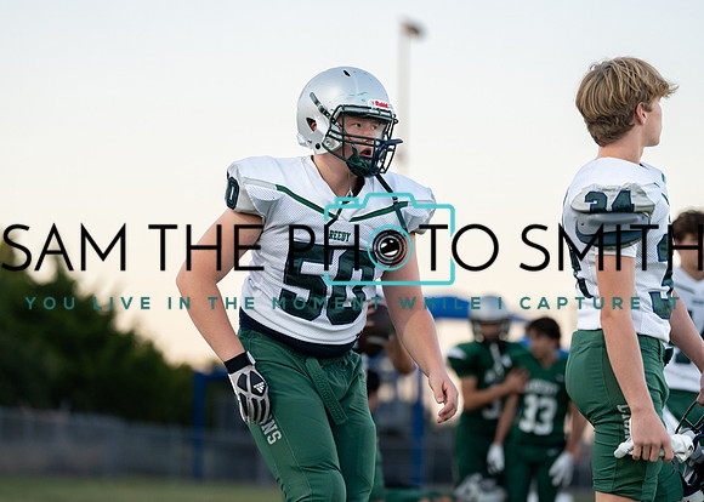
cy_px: 266
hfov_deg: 12.6
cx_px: 351
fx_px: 3194
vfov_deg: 9.0
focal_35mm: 160
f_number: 2.8
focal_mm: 129
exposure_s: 1/2000
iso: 800
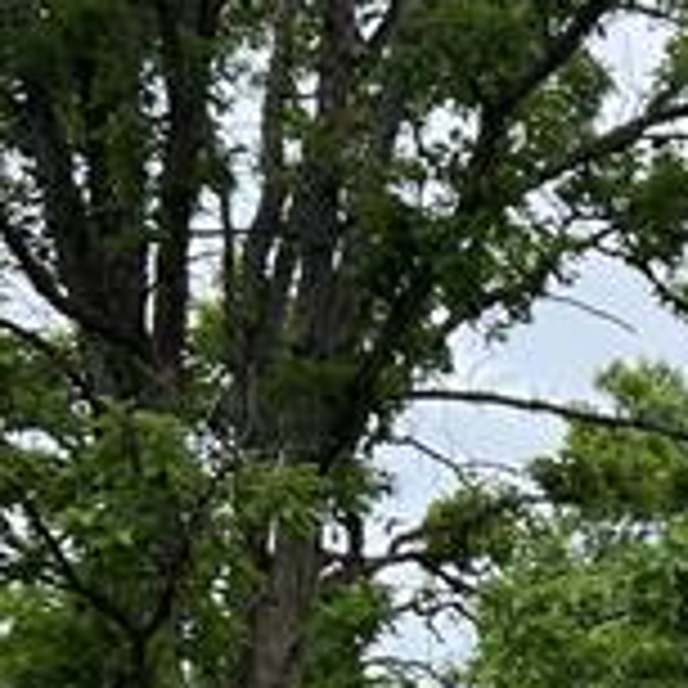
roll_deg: -0.9
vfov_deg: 13.7
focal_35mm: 115
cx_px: 787
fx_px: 2586
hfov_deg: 14.7
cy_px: 1187
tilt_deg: -0.7
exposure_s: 1/2457
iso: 50
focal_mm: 5.7
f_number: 1.5
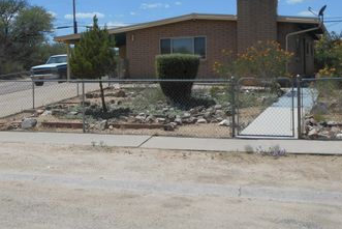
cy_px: 76
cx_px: 143
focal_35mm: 44
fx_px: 418
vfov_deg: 30.3
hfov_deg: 44.3
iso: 80
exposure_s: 1/1600
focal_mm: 5.1
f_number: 3.4
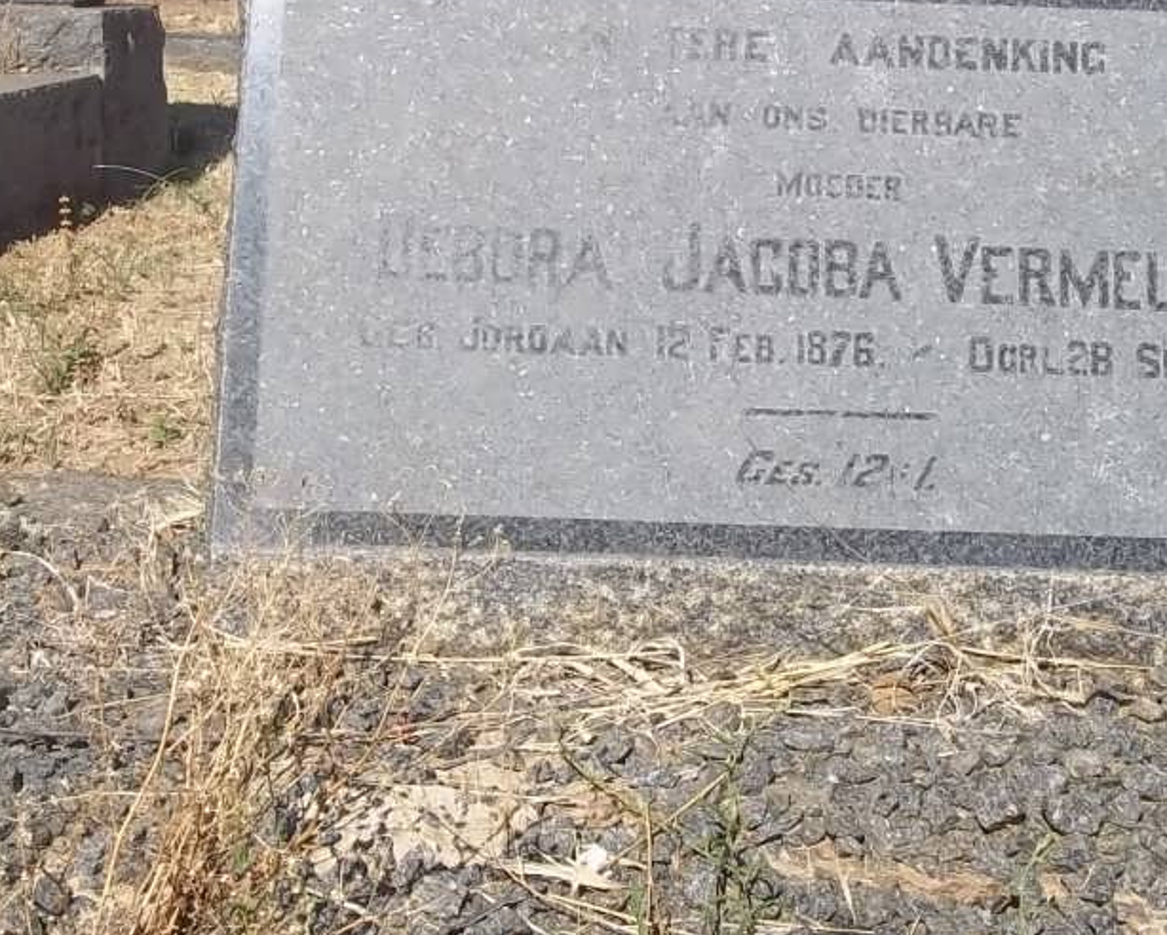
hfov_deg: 30.9
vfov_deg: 25.0
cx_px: 606
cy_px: 382
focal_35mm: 61
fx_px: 2108
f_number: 5.5
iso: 80
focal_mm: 5.7
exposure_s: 1/500
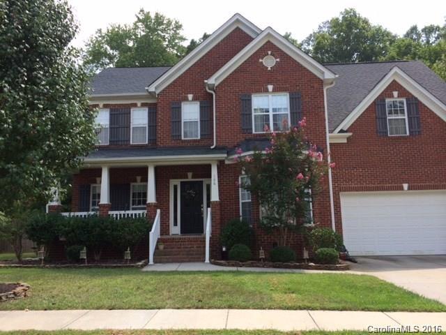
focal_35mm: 30
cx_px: 223
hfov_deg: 60.0
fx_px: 387
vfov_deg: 46.8
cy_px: 168
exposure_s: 1/933
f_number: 2.2
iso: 32
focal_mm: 4.12
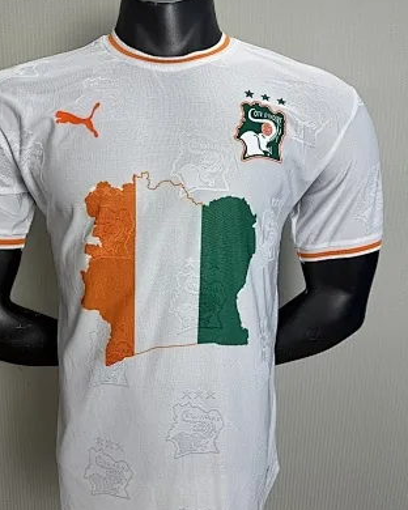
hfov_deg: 48.3
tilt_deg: -11.1
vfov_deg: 58.7
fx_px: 453
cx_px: 173
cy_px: 267
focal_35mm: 30
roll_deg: +0.0
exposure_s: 1/100
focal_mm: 6.76
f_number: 1.78
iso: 80
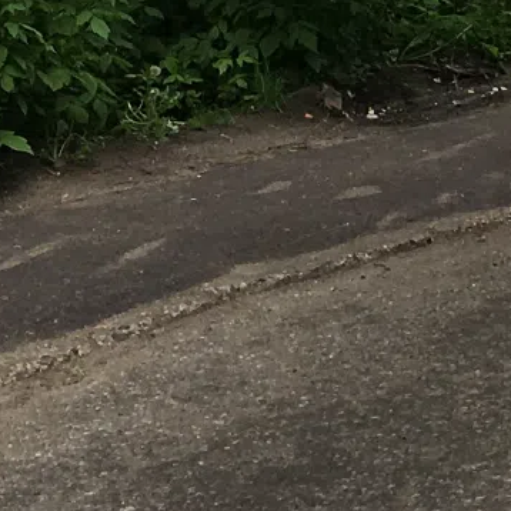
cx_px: 909
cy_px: -658
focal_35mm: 172
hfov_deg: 9.7
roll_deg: +3.1
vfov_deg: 9.2
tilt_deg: +7.2
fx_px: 2873
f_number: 2.2
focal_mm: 4.15
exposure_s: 1/253
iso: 25
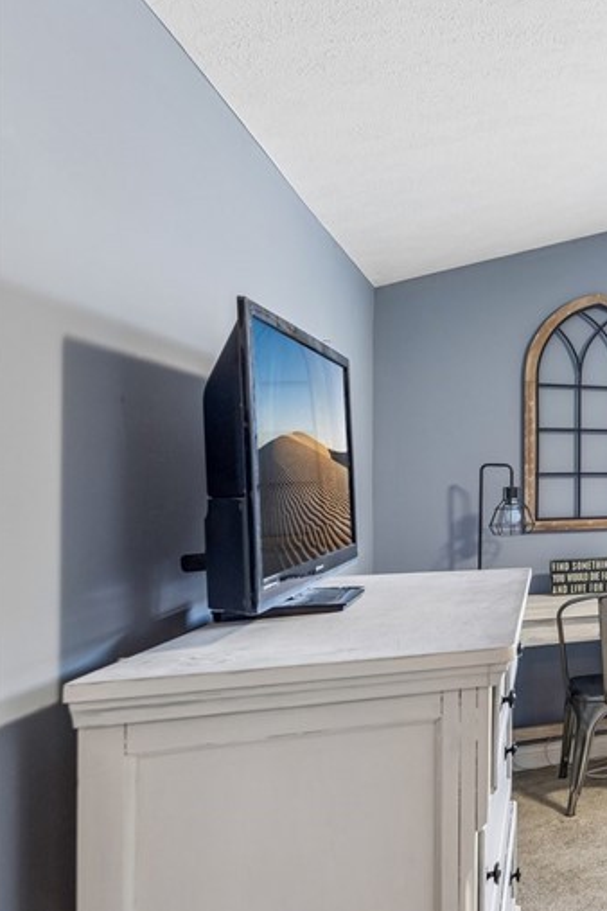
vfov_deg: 61.8
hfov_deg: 26.5
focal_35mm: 30
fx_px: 759
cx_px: 966
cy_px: 495
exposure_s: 1/15
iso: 200
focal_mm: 14
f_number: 5
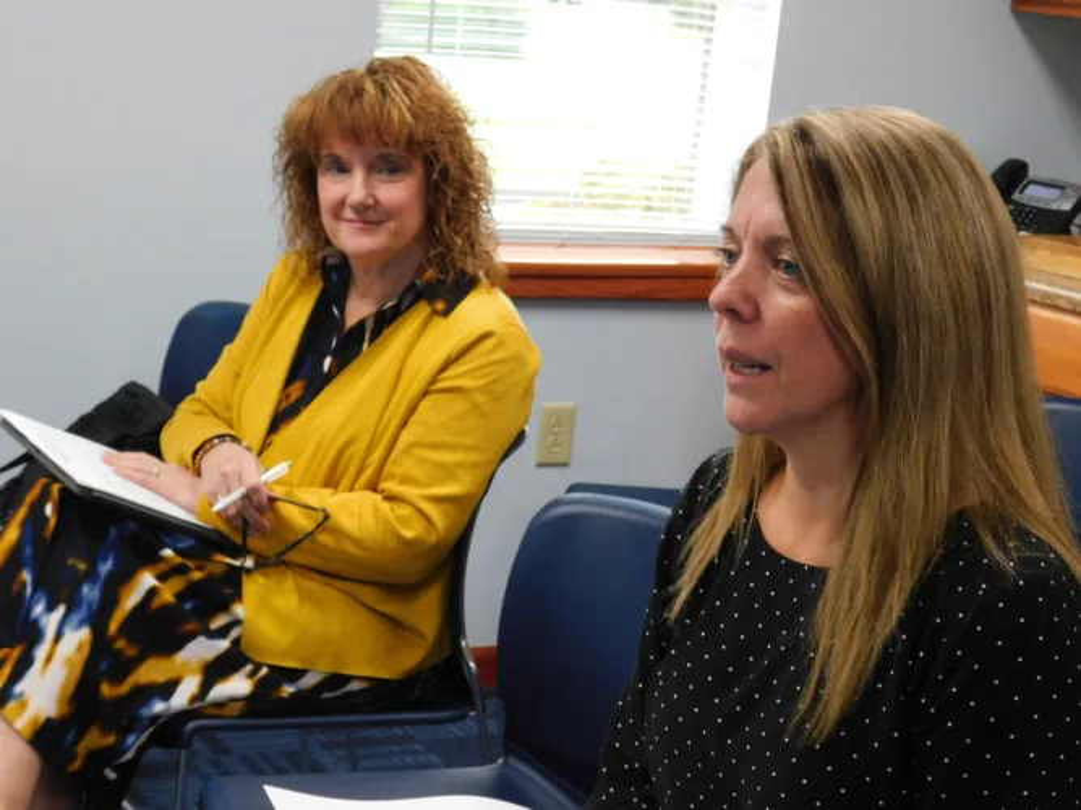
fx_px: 2217
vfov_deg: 20.7
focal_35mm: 71
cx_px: 540
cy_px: 405
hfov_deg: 27.4
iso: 400
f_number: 4.3
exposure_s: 1/30
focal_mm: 12.6
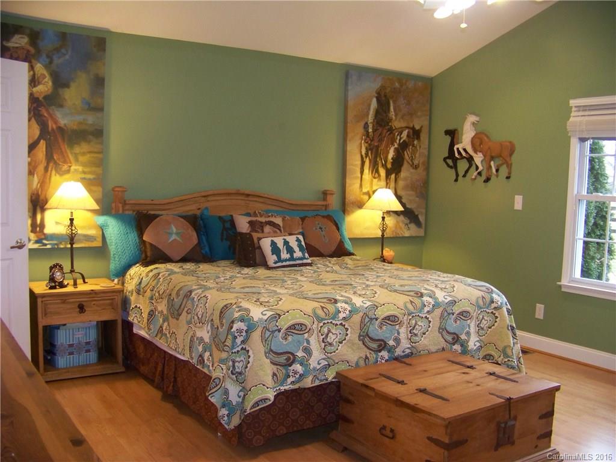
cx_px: 308
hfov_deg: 51.4
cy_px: 231
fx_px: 641
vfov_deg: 39.7
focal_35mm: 36
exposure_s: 1/30
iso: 200
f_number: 2.8
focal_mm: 5.85
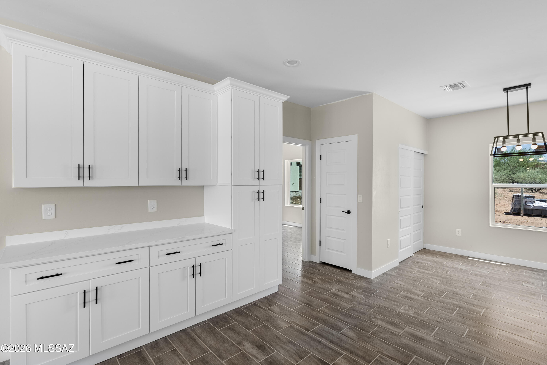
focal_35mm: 17
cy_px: 182
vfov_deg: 70.5
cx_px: 274
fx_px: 258
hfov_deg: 93.3
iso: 400
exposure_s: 1/2.5
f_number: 8
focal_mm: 17
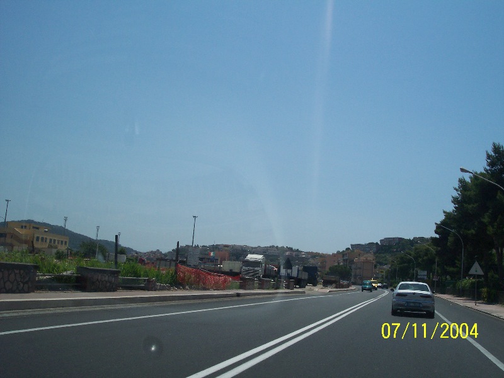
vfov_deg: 37.7
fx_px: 553
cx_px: 252
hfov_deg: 49.0
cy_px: 189
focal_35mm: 38
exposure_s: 1/1000
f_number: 4.8
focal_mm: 8
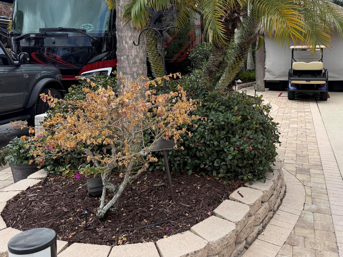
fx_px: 357
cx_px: 219
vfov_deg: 38.9
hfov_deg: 50.7
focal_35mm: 36
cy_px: 73
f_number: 1.78
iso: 100
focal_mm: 6.76
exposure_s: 1/2525
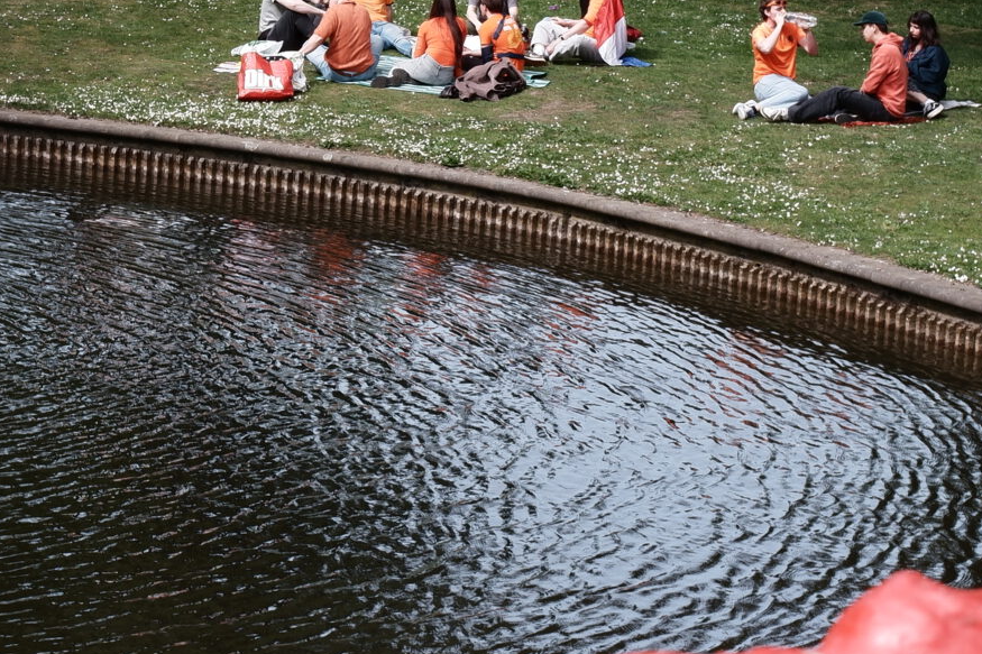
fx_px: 3273
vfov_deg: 11.3
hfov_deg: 16.9
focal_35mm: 120
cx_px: 136
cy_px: 65
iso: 200
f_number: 8
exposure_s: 1/210
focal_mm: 27
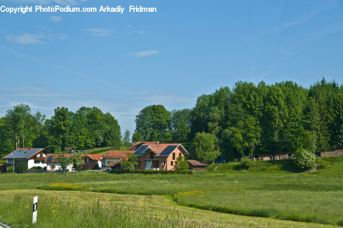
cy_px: 114
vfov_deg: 18.1
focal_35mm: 75
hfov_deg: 27.0
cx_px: 172
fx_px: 713
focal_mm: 50
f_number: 7.1
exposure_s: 1/800
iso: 200
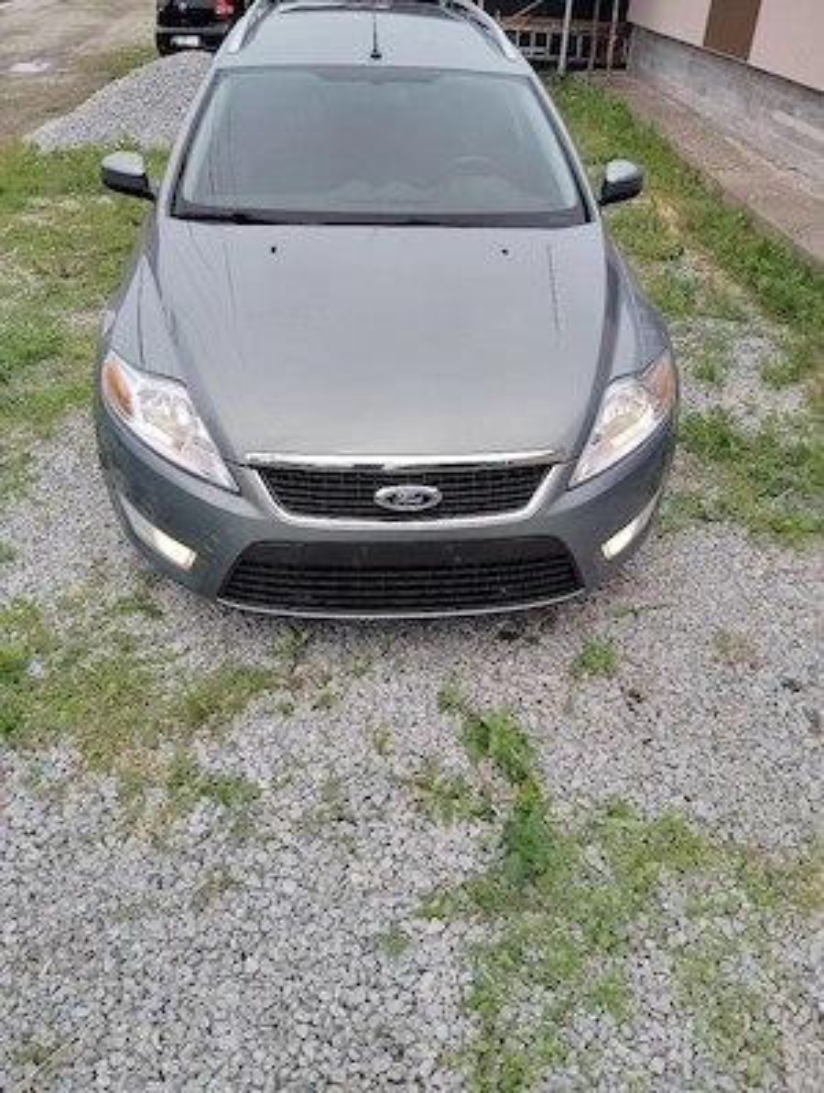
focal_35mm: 28
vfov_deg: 63.4
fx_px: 886
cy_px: 546
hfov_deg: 49.9
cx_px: 412
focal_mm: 4.22
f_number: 1.8
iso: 50
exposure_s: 1/556
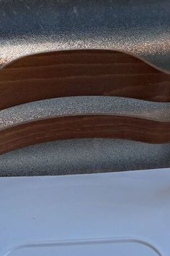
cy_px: 216
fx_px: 567
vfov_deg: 24.8
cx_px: 63
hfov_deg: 17.0
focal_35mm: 80
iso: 80
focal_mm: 4
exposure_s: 1/50
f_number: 1.8
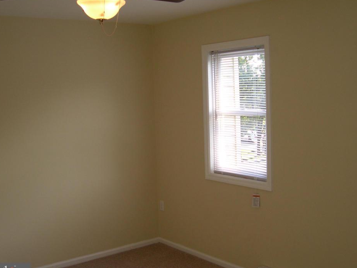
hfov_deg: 44.8
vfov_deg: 34.4
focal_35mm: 42
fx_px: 433
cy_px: 131
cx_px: 180
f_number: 2.8
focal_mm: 8
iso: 100
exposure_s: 1/72.2
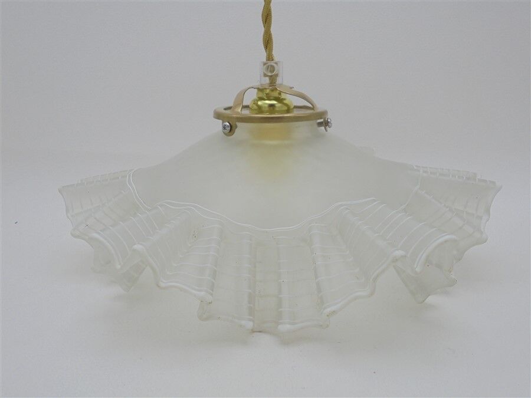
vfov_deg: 41.8
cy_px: 199
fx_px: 522
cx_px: 266
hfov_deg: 54.0
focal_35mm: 34
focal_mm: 6.1
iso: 100
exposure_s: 1/60
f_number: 4
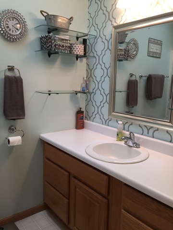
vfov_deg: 61.7
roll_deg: -2.0
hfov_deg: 48.2
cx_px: 86
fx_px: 193
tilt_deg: -8.4
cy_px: 115
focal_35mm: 29
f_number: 2.2
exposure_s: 1/30
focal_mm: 4.15
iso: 32
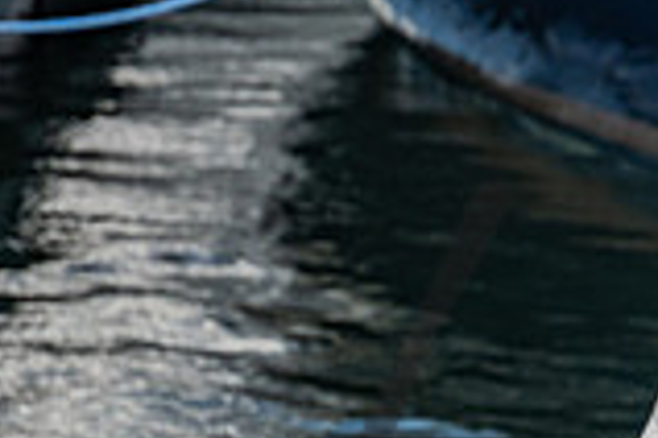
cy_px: 592
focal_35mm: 947
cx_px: 743
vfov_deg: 1.5
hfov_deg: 2.2
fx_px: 17308
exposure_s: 1/1000
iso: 125
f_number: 6.3
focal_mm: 200
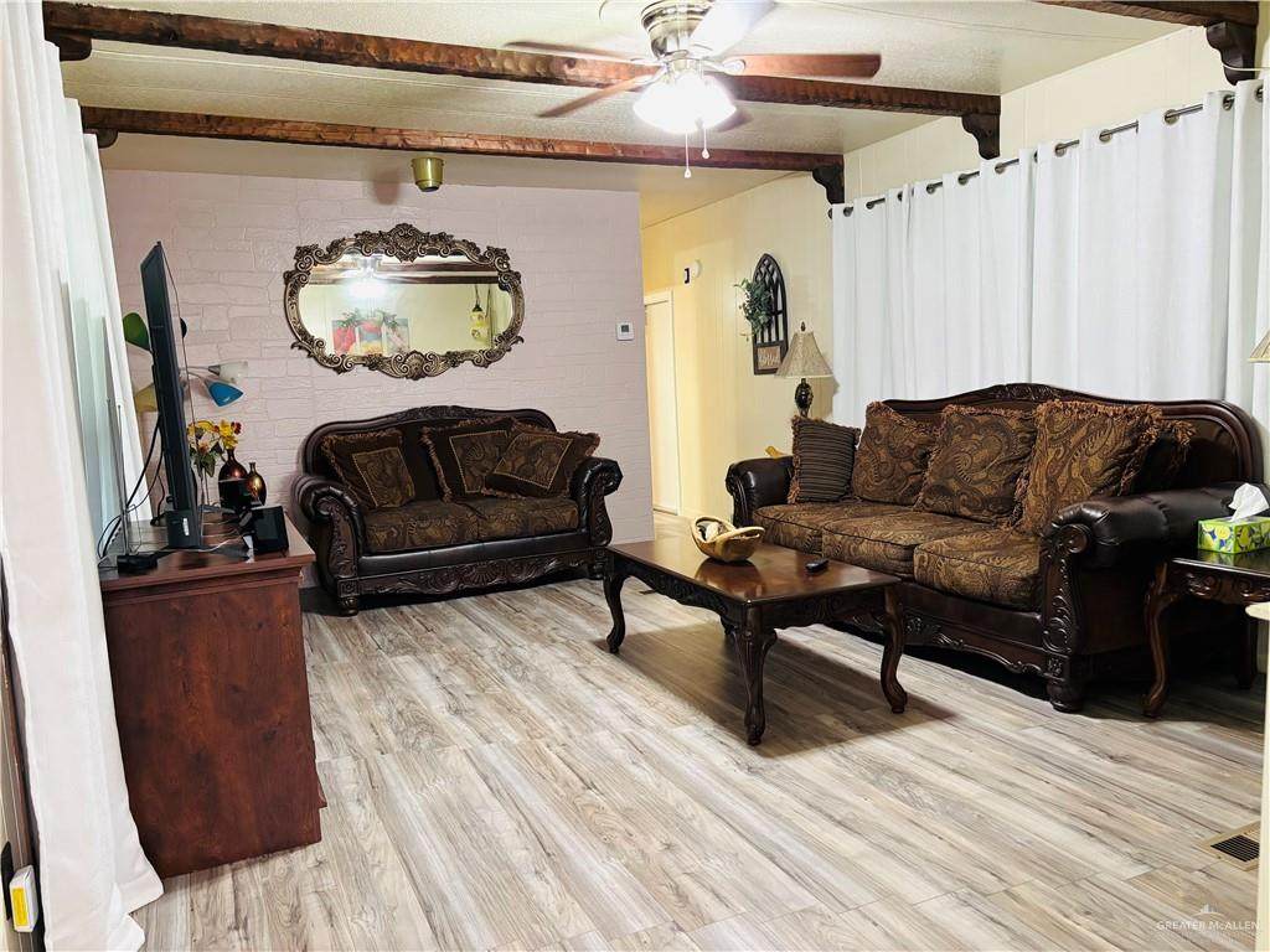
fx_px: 954
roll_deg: +2.2
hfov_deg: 67.3
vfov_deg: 53.1
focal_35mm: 26
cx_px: 635
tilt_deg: -7.0
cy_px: 476
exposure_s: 1/60
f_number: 1.6
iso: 500
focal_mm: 5.96
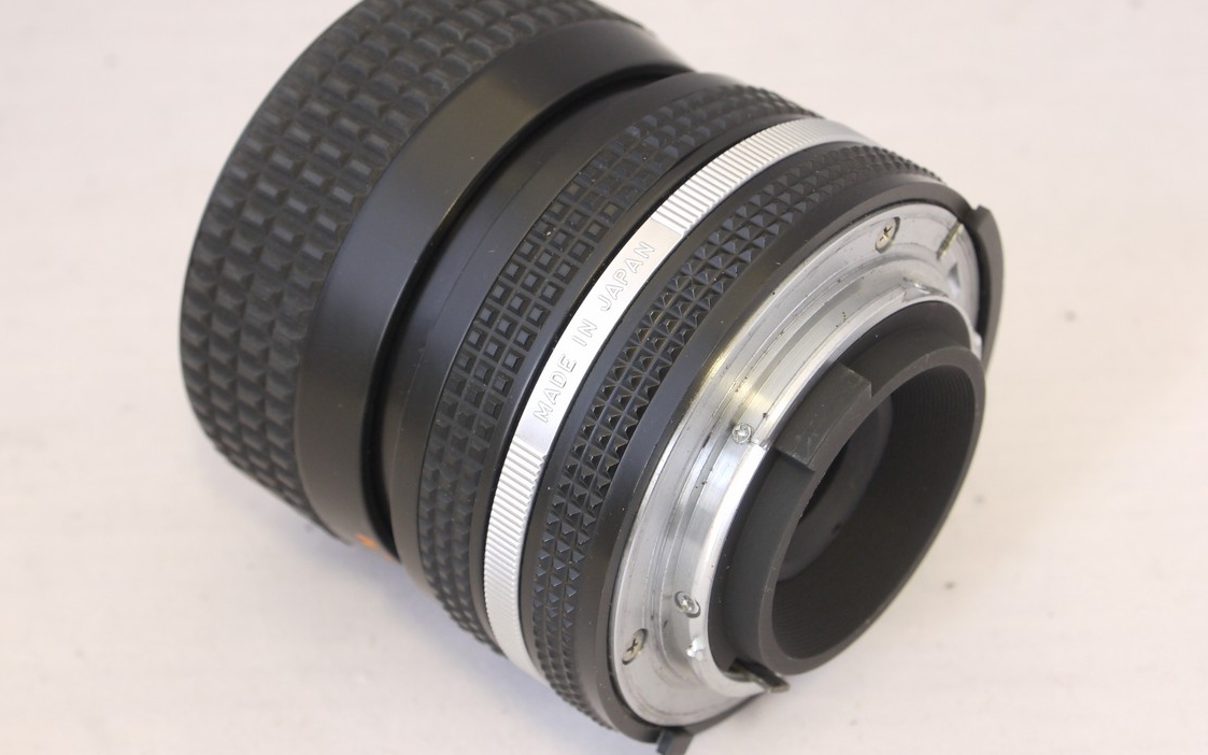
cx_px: 597
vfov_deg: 16.9
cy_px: 344
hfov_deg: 26.8
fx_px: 2535
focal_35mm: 77
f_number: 8
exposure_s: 1/6
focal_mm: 34
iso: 400
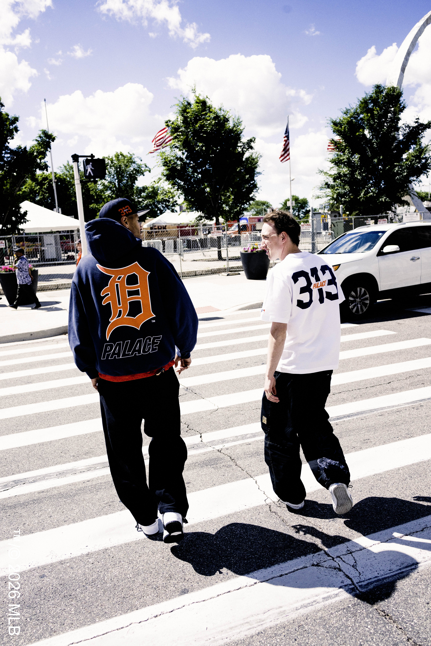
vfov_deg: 65.5
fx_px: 503
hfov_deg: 46.4
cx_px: 216
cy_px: 323
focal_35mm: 28
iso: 400
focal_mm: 28
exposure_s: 1/4000
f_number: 5
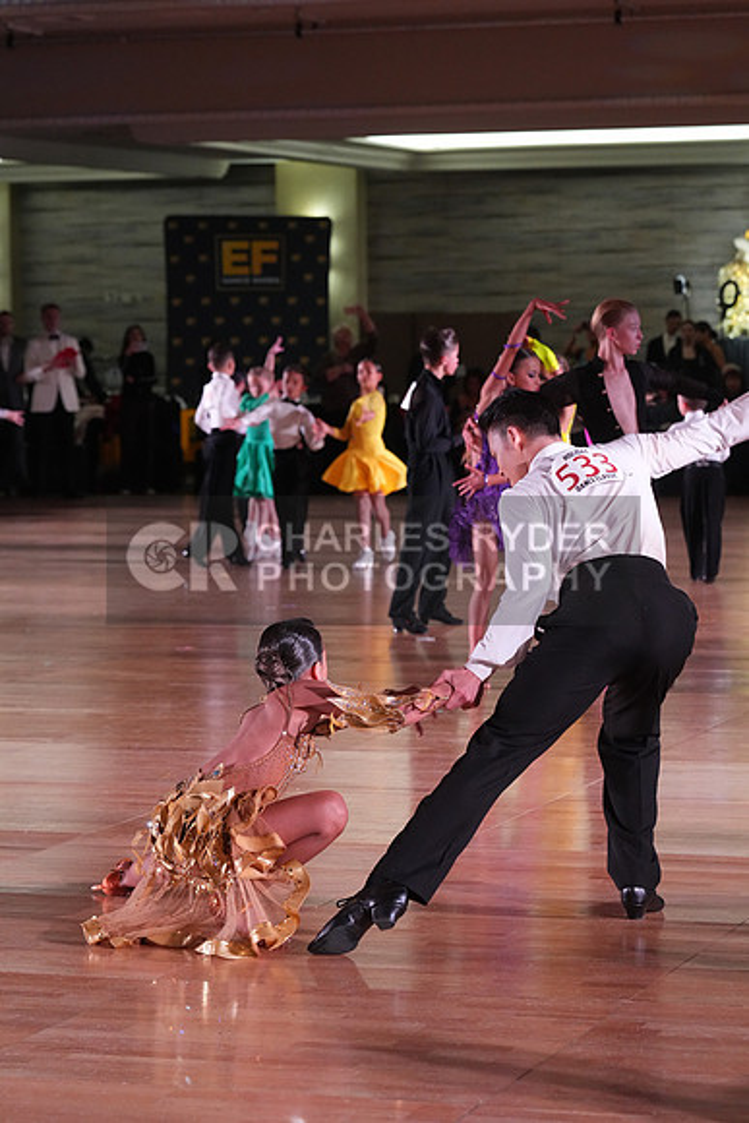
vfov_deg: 18.8
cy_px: 562
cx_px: 374
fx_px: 3399
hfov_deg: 12.6
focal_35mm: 109
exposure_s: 1/200
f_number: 5.6
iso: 4000
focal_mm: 109
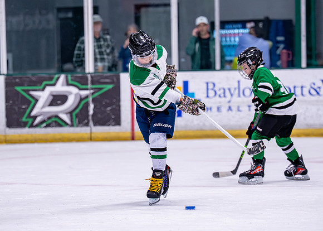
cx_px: 152
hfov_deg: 9.0
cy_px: 127
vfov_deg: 6.4
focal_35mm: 224
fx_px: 2057
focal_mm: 146
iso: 2500
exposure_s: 1/1250
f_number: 2.8
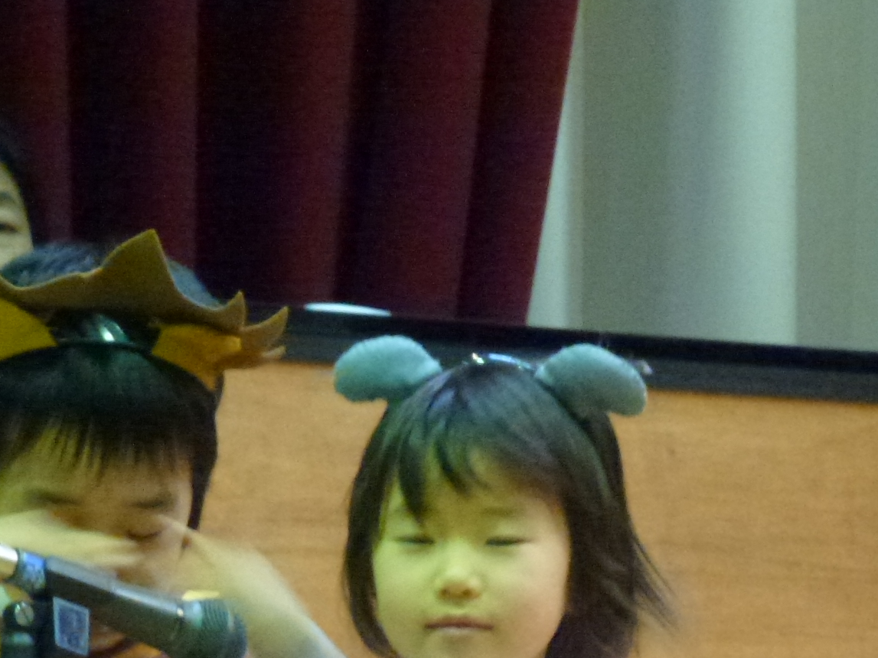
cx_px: 557
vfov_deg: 2.9
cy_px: 676
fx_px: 13137
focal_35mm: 518
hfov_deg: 3.8
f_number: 5.6
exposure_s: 1/10
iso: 800
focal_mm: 41.5
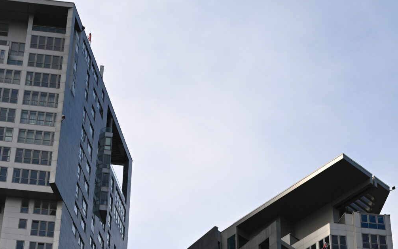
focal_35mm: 96
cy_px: 392
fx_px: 1041
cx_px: 147
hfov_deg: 21.6
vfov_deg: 12.8
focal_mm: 37
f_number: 4
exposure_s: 1/2500
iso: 400
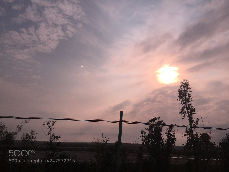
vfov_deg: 48.2
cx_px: 114
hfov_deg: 61.7
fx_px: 192
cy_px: 86
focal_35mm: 29
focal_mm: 4.15
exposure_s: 1/1464
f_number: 2.2
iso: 32
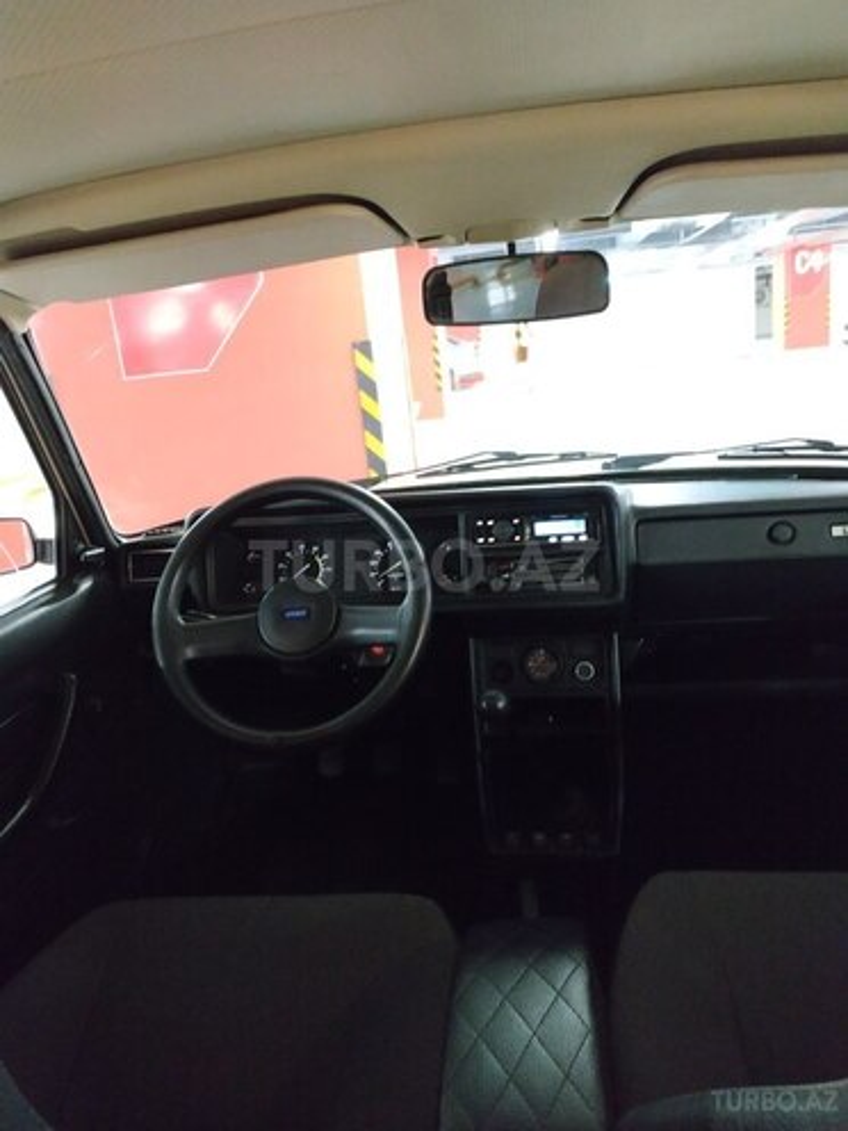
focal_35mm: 24
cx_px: 424
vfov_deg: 71.6
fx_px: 784
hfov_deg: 56.8
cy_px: 566
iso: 3200
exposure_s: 1/14
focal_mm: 3.94
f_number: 1.9
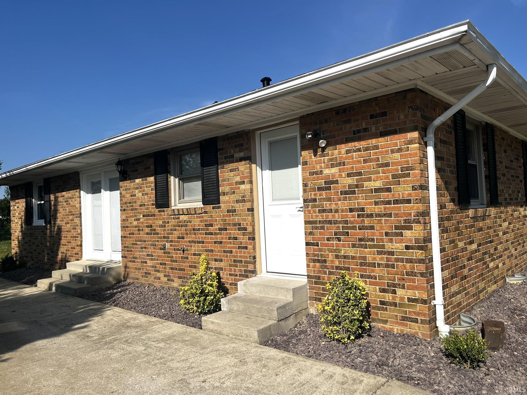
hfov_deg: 67.3
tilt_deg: +1.8
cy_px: 198
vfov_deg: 53.1
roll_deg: +2.5
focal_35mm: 26
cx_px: 264
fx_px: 396
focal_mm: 5.1
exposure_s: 1/5556
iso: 50
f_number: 1.6
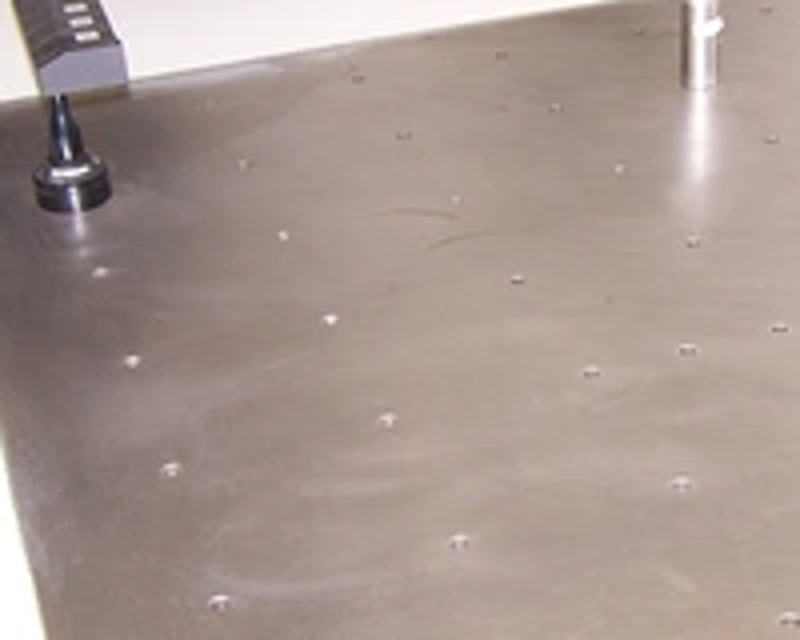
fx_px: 1752
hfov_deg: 25.2
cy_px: 220
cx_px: 656
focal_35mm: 74
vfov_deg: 20.6
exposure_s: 1/60
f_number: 2.8
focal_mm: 6.3
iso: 140
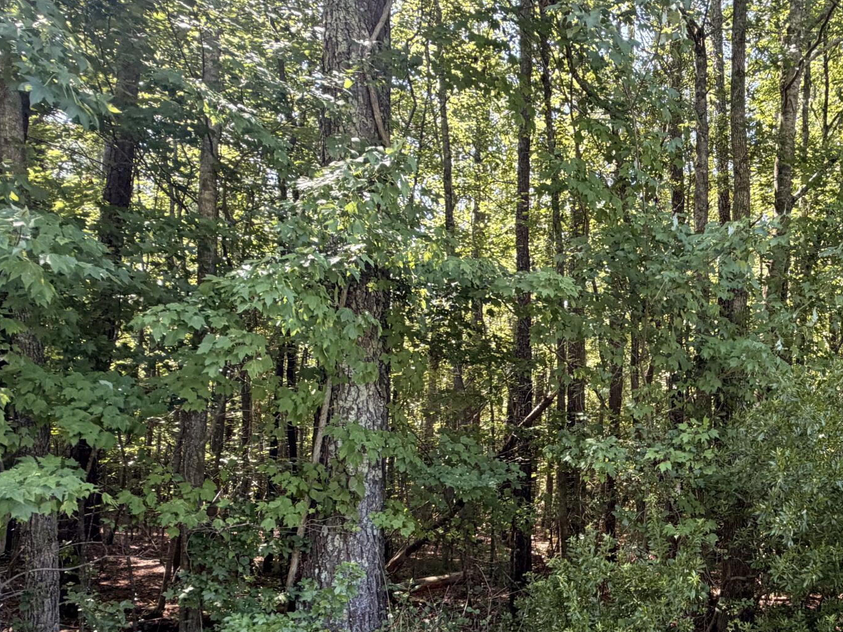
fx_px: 755
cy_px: 449
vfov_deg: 44.4
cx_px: 658
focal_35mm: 31
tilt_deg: +3.5
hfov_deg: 54.8
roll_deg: -1.4
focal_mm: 2.22
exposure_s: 1/121
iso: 100
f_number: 2.2
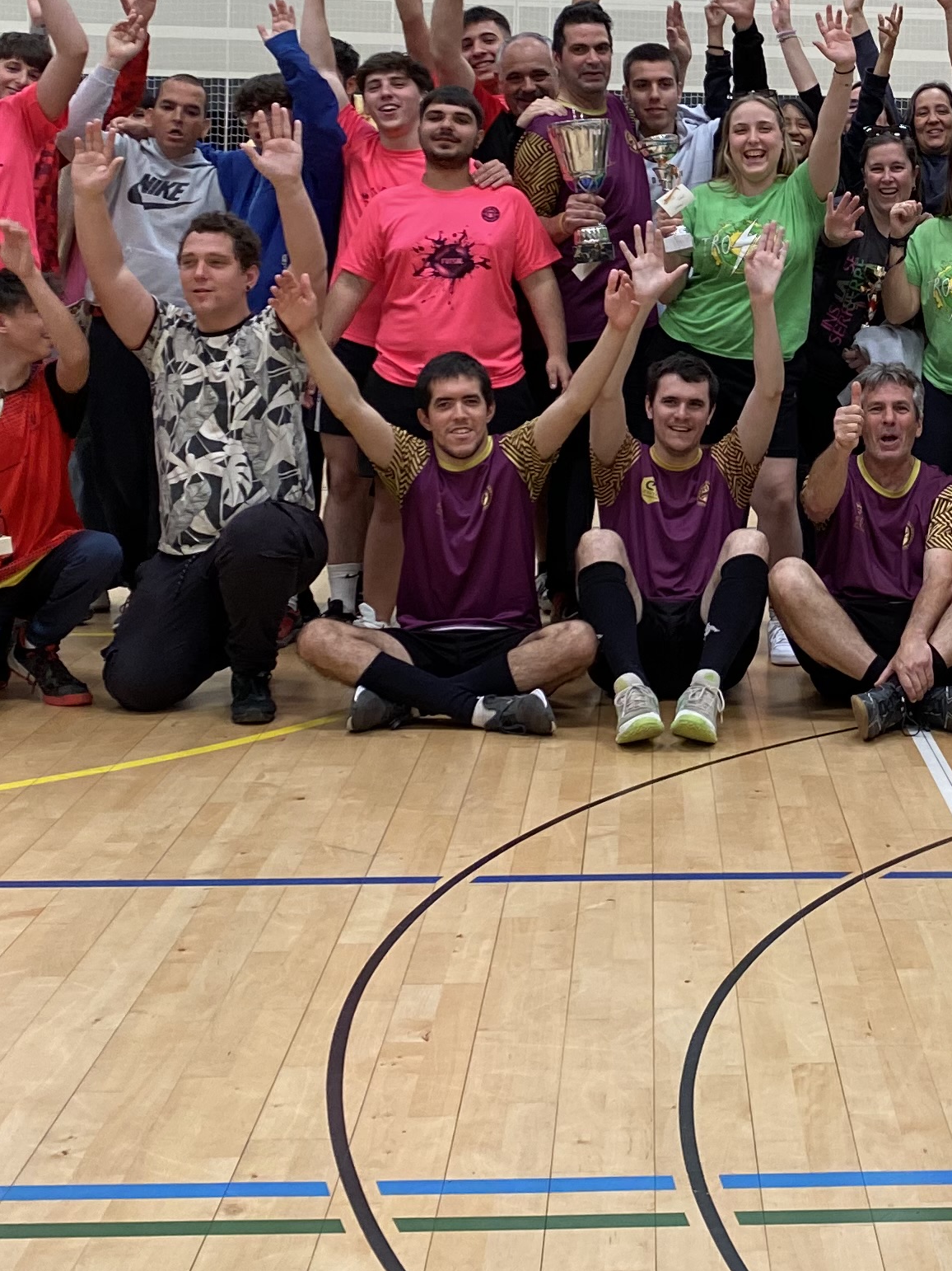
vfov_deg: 28.1
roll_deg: -1.5
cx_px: 894
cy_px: 292
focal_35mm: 68
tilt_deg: -0.8
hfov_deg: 21.1
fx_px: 2494
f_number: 1.8
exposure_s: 1/121
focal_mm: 4.25
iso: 125
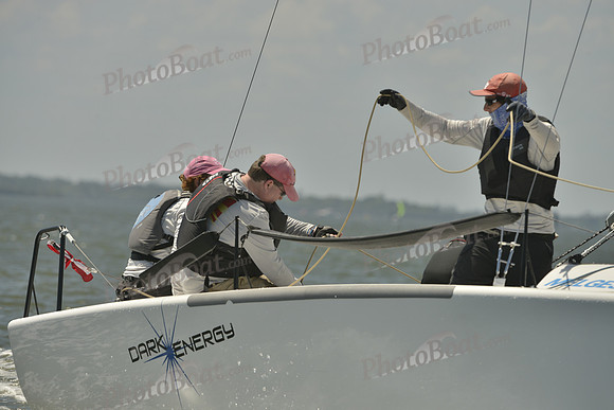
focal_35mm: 360
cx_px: 307
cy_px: 205
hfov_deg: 5.7
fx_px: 6141
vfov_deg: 3.8
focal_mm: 360
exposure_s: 1/1250
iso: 280
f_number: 10
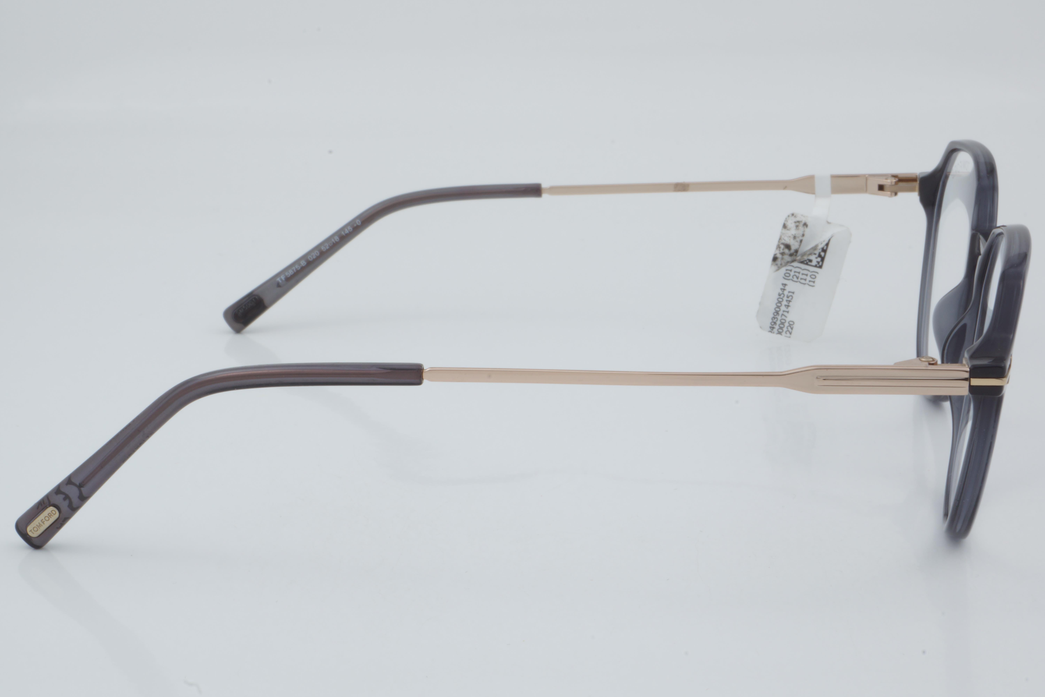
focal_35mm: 75
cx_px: 522
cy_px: 348
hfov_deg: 27.0
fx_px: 2177
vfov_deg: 18.2
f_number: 32
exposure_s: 1/3
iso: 100
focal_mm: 50
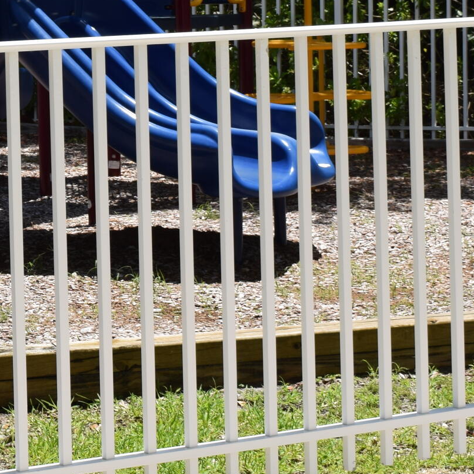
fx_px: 2131
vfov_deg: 12.6
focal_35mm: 138
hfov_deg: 12.4
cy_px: 76
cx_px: -88
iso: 100
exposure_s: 1/200
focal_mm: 29
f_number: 9
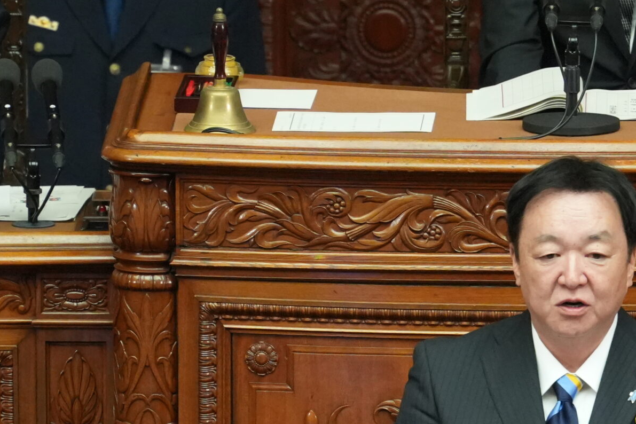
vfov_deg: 2.1
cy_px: 437
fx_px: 11394
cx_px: 554
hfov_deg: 3.2
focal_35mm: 645
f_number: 5.6
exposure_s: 1/100
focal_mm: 200
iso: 6400
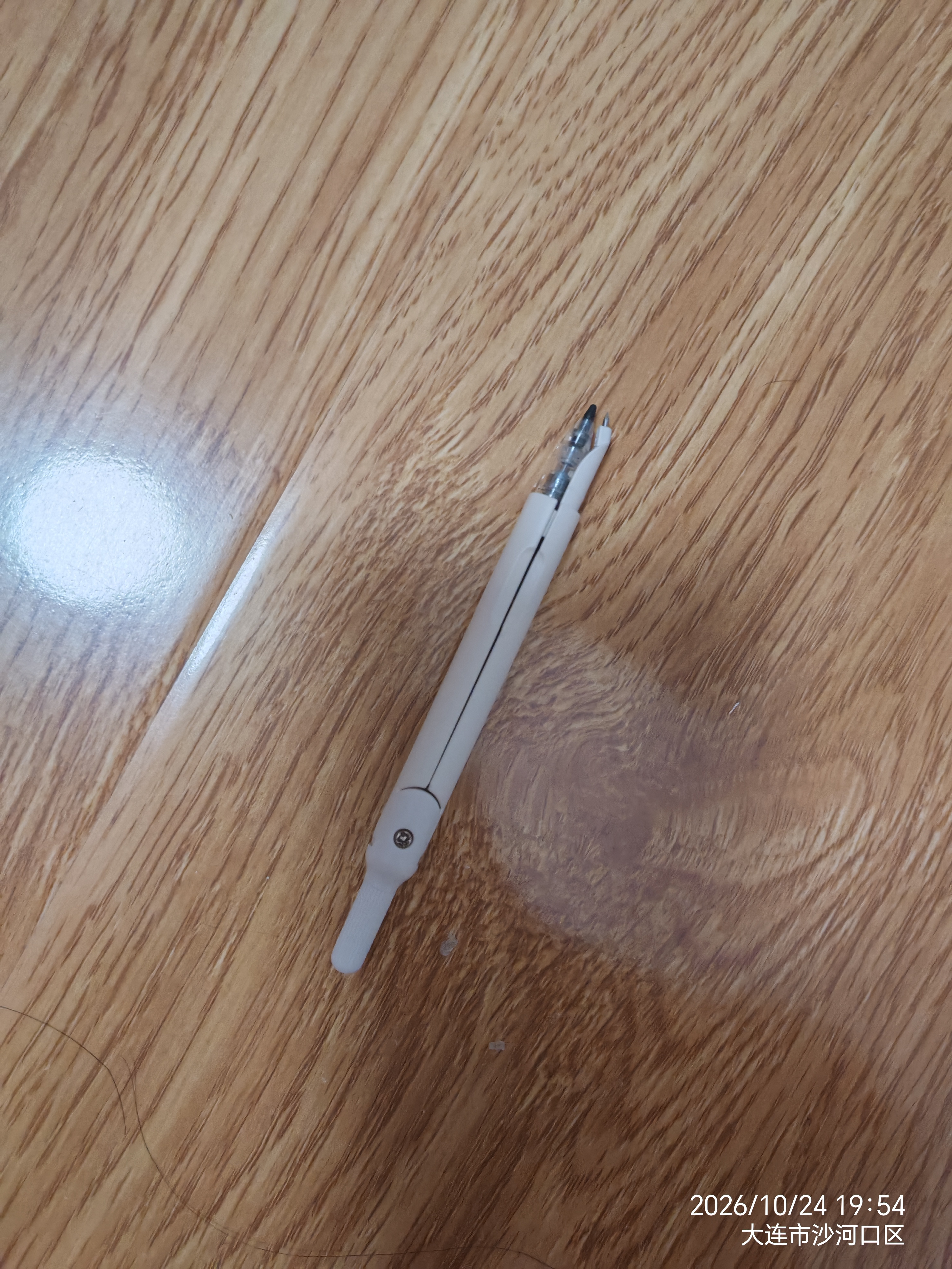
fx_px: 990
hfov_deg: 51.4
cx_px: 476
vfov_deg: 65.3
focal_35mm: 27
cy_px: 634
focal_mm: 5.52
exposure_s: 1/33
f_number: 1.95
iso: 640
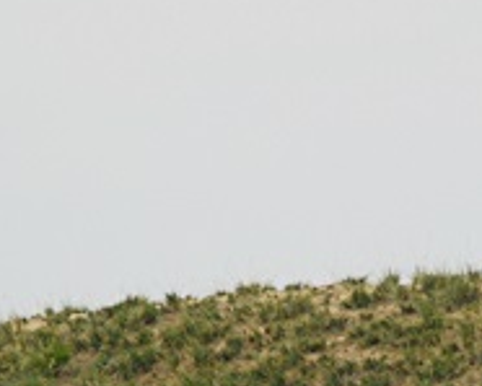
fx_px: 11675
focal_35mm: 818
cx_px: 435
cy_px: 531
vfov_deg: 1.9
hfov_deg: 2.4
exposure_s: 1/500
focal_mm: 135
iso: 400
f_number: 6.3
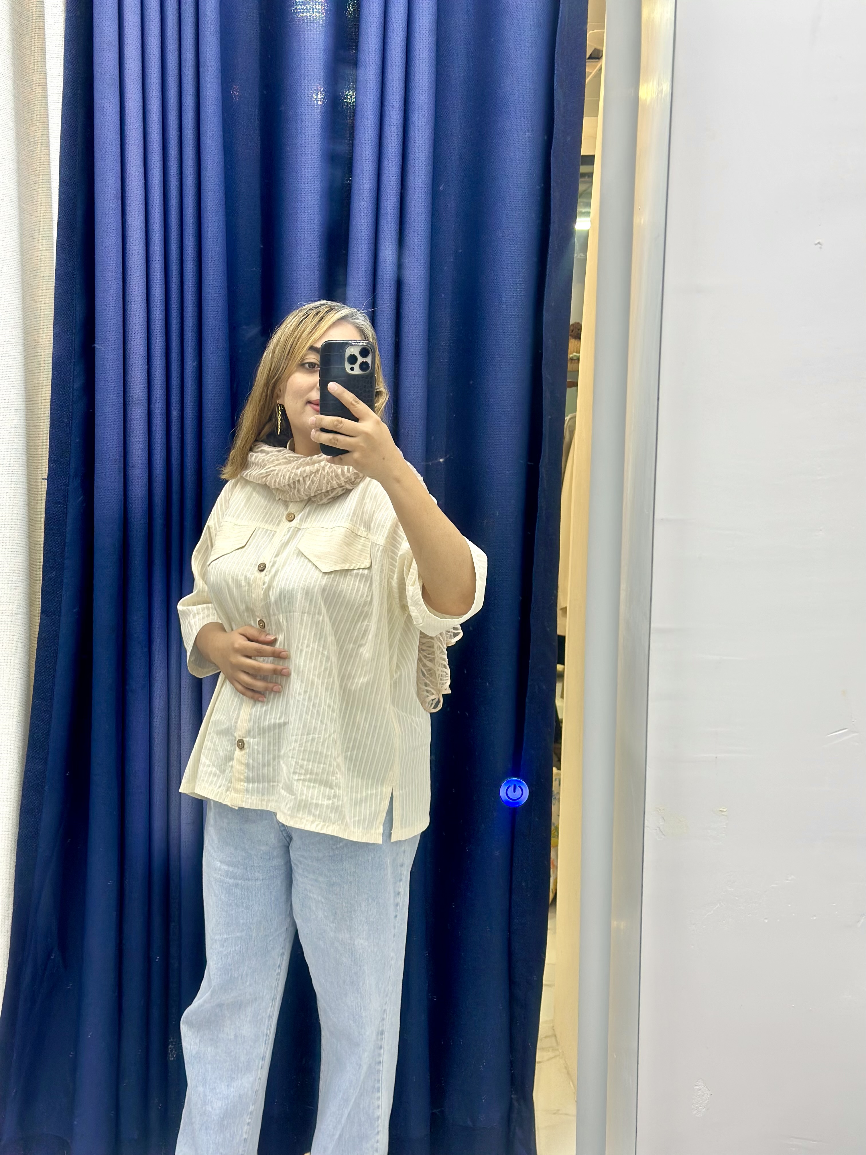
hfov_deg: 30.3
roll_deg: -1.0
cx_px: 433
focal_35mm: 48
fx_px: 1601
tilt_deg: -8.7
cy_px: 578
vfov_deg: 39.7
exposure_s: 1/131
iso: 64
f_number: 1.78
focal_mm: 6.86
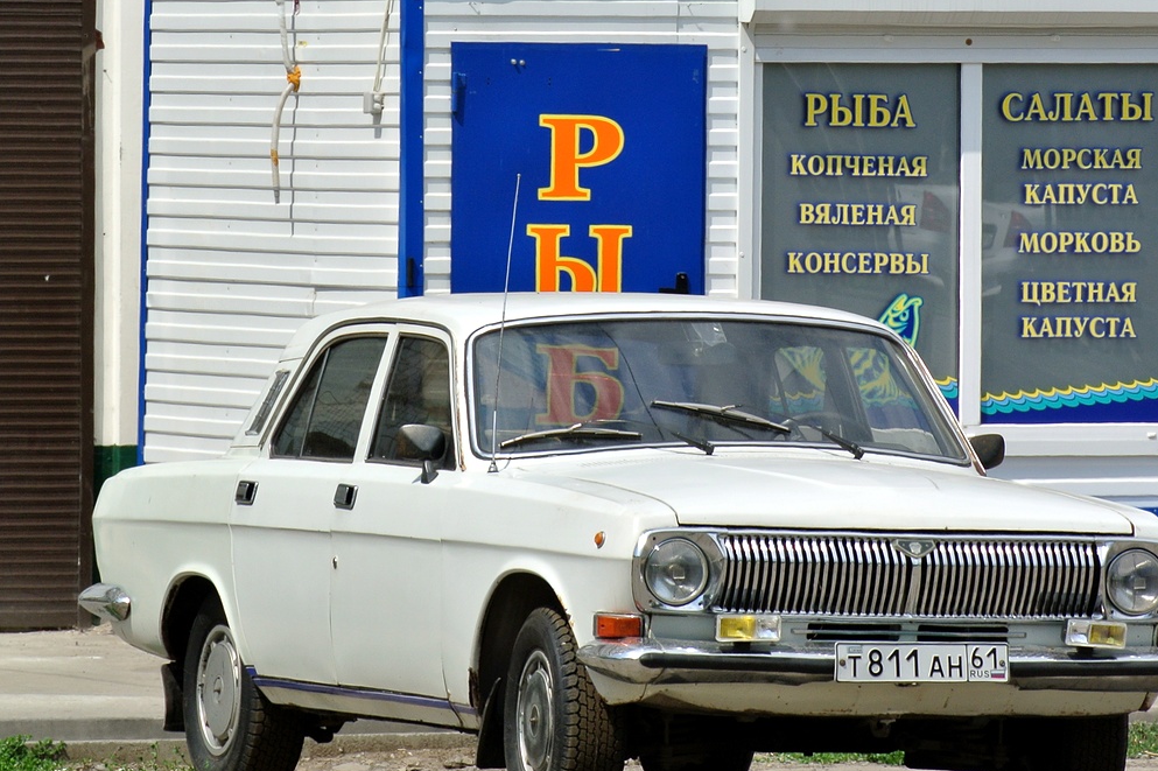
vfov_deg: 3.8
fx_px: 11542
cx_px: 681
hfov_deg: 5.7
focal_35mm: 359
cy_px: 394
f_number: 5.6
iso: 100
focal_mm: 110
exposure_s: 1/640
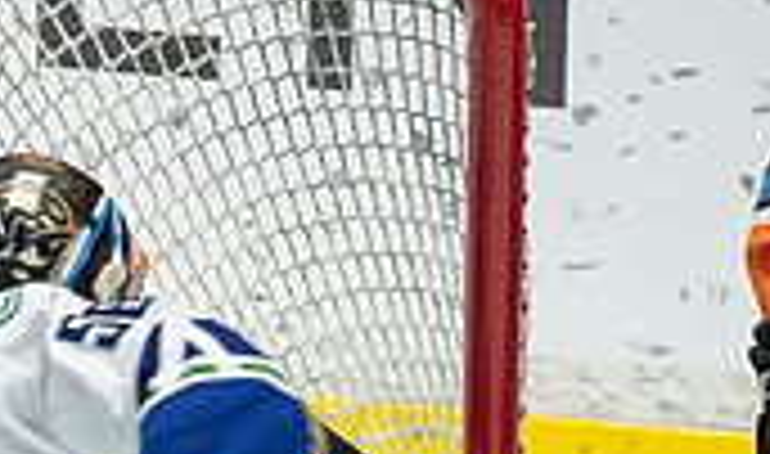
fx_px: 65909
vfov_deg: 0.4
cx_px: -634
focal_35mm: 3189
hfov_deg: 0.7
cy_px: 1245
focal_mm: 600
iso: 1600
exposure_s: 1/640
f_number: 4
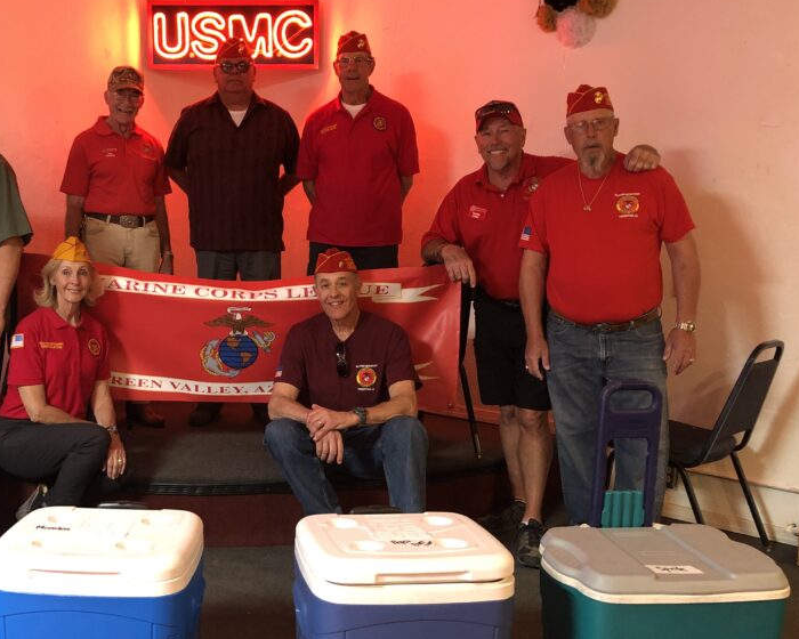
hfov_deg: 45.1
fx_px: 946
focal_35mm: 40
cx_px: 264
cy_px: 313
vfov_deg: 37.3
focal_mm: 4
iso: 100
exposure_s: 1/9
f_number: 1.8
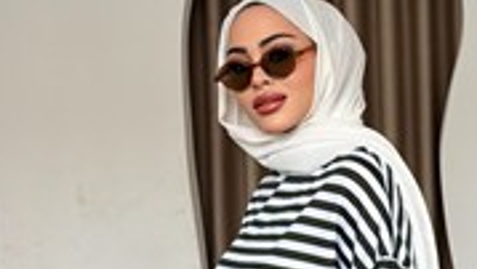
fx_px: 987
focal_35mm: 78
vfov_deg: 15.5
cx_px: 304
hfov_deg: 27.1
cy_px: 134
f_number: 1.78
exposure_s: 1/294
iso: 200
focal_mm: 6.76
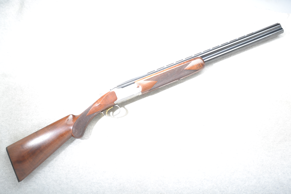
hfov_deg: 37.9
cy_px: 97
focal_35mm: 52
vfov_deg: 25.8
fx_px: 424
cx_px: 146
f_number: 20
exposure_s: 1/160
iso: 3200
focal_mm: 35
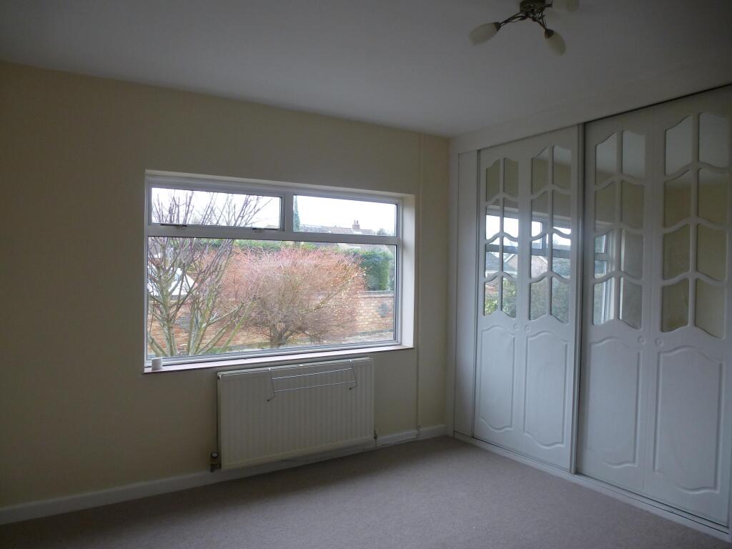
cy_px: 274
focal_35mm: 24
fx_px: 508
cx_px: 366
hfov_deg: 71.6
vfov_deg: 56.8
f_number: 3.3
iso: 250
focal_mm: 4.3
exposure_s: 1/60
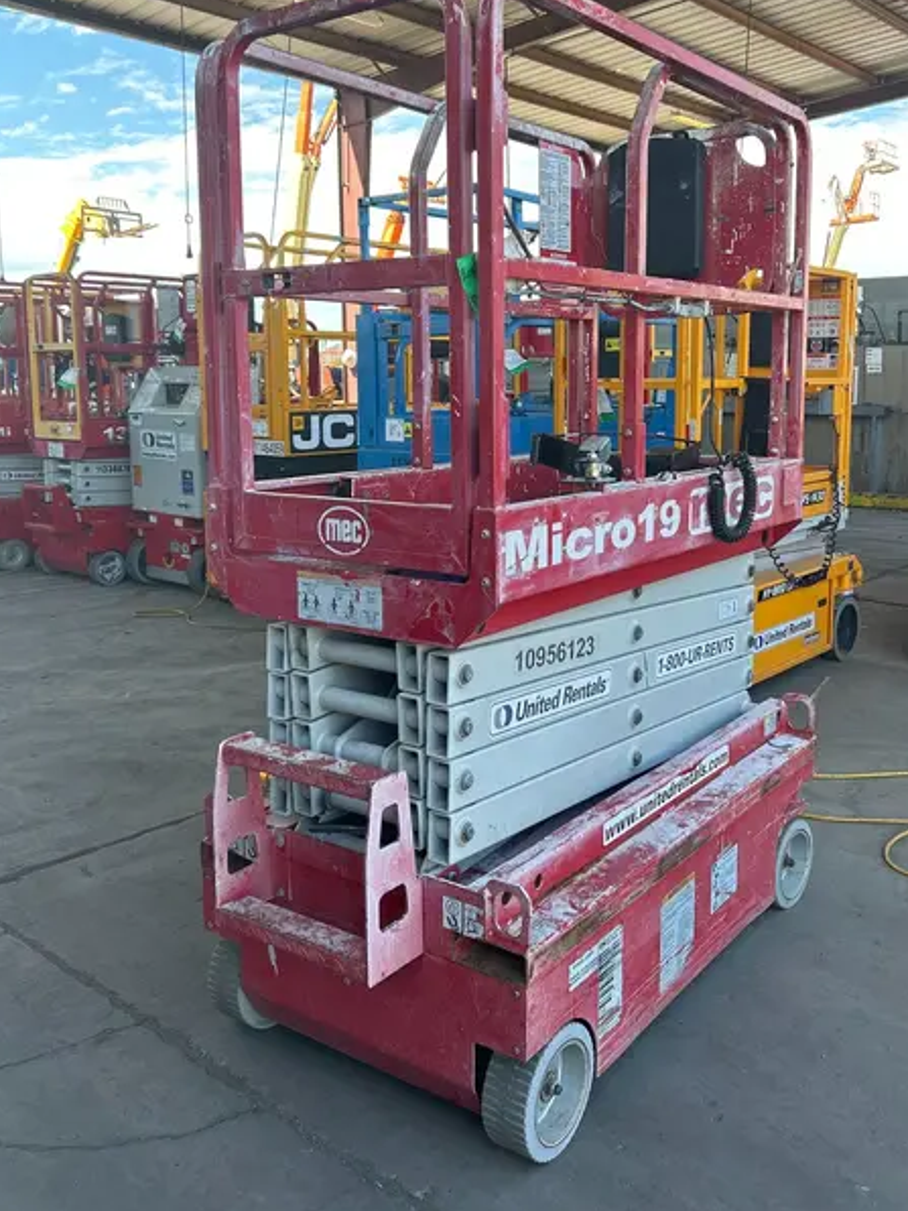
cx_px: 510
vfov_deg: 56.5
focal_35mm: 32
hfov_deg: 44.1
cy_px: 503
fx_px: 1119
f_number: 1.5
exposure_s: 1/478
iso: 50
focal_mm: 5.7
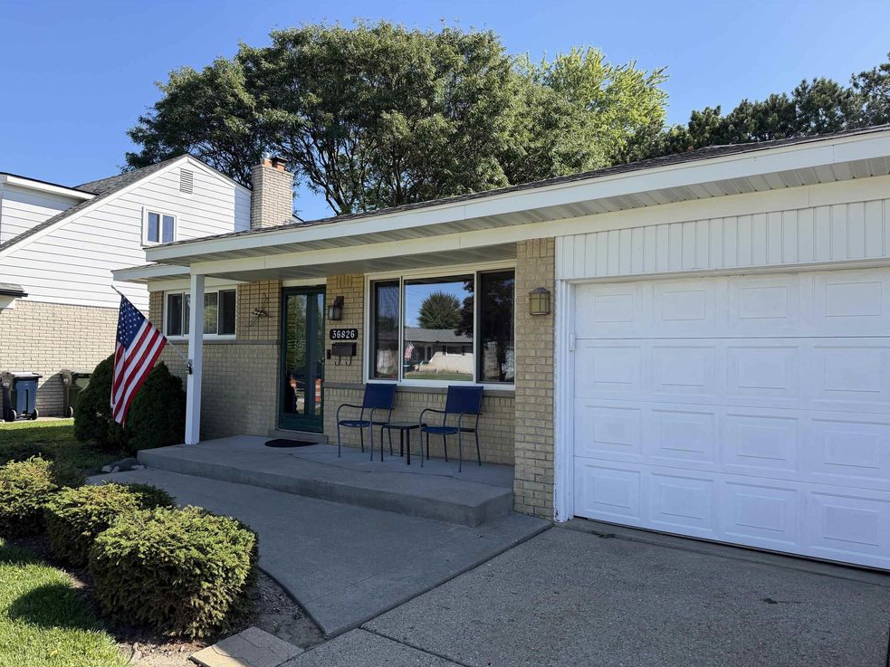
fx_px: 643
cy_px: 347
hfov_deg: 69.4
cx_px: 438
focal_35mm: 25
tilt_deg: +1.0
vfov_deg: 54.9
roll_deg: -1.5
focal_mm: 6.76
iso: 100
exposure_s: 1/2611
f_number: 1.78
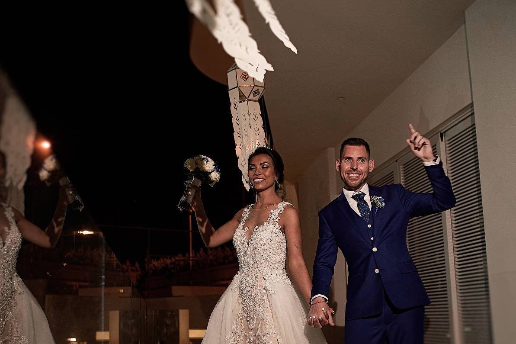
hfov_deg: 44.4
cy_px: 212
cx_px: 231
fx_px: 631
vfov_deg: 30.4
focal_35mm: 44
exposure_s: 1/100
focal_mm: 35
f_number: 2.8
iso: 800
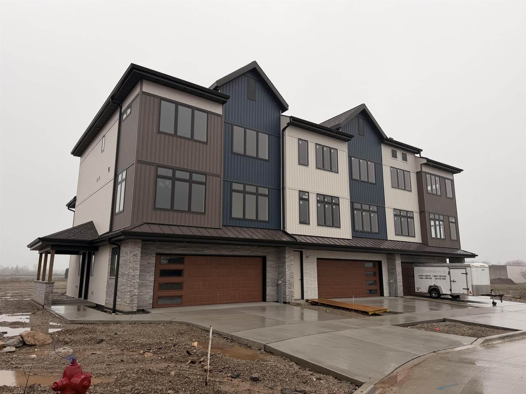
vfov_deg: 56.8
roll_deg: -0.5
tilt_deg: +11.9
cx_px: 263
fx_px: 365
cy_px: 197
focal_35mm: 24
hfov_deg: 71.6
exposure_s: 1/722
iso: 80
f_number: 1.78
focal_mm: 6.76
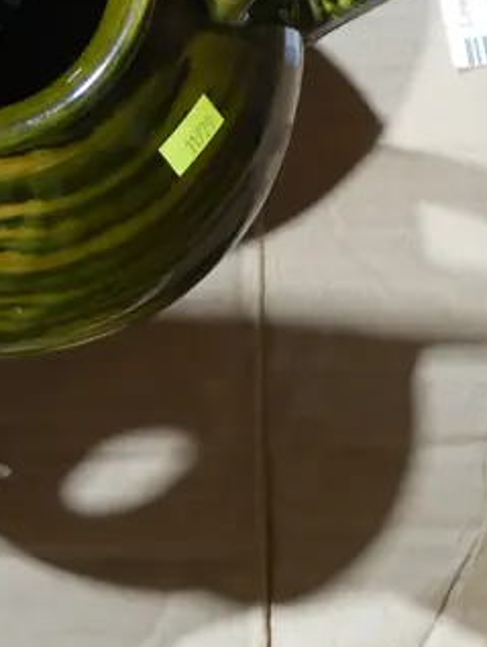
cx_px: 155
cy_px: -256
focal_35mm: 103
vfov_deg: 17.5
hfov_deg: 14.4
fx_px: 1930
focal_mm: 16
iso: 640
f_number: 3.6
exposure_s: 1/60
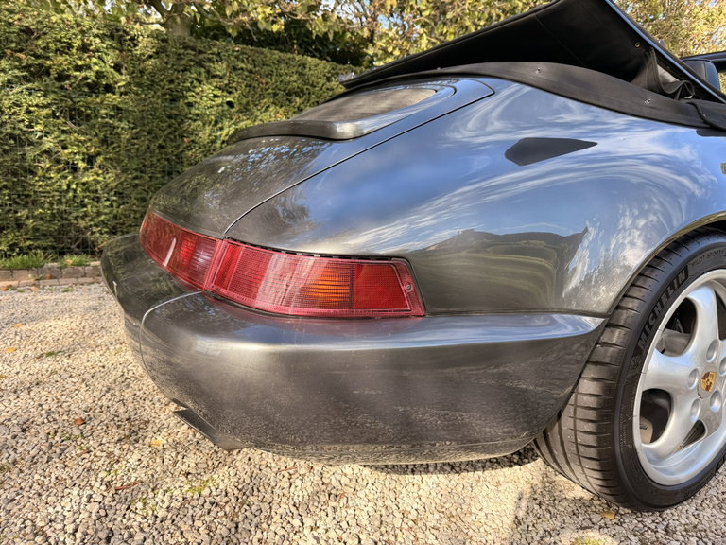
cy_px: 272
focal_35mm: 24
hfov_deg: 71.6
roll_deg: -4.2
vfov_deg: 56.8
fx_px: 503
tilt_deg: -8.9
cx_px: 363
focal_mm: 6.76
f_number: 1.78
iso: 100
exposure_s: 1/868
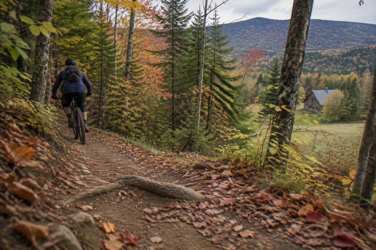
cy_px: 125
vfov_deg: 53.1
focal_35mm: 24
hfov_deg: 73.8
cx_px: 188
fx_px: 251
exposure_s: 1/125
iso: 320
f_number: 9
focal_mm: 24
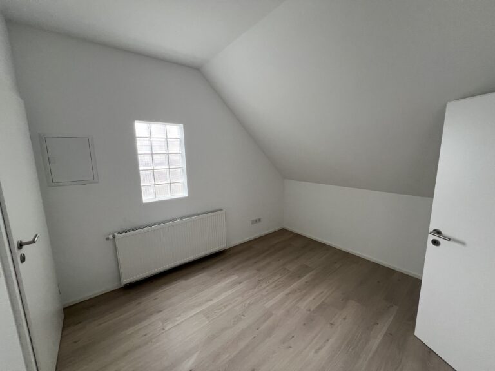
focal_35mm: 13
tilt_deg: -8.5
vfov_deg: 89.9
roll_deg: +1.6
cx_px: 248
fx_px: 186
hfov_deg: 106.2
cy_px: 186
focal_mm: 1.57
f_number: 1.8
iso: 160
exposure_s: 1/99
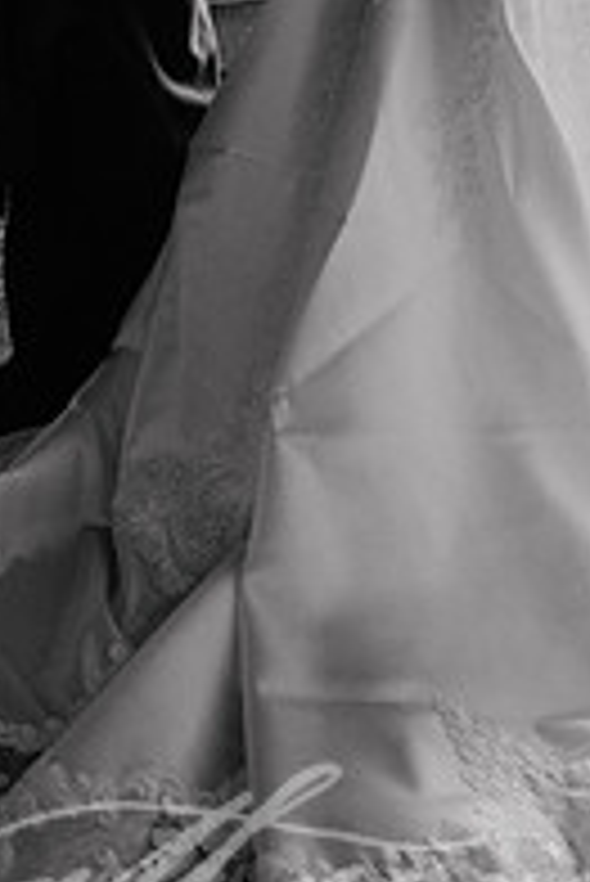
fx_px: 1350
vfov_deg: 34.0
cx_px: 207
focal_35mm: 55
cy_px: 68
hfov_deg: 24.6
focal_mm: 24
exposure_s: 1/200
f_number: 2.8
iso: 3600
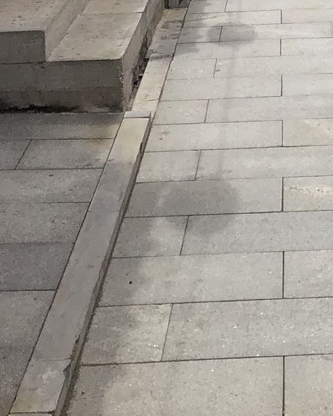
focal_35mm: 101
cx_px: 325
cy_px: -282
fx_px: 1244
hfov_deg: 15.0
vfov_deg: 16.5
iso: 20
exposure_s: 1/4000
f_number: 1.8
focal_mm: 3.99
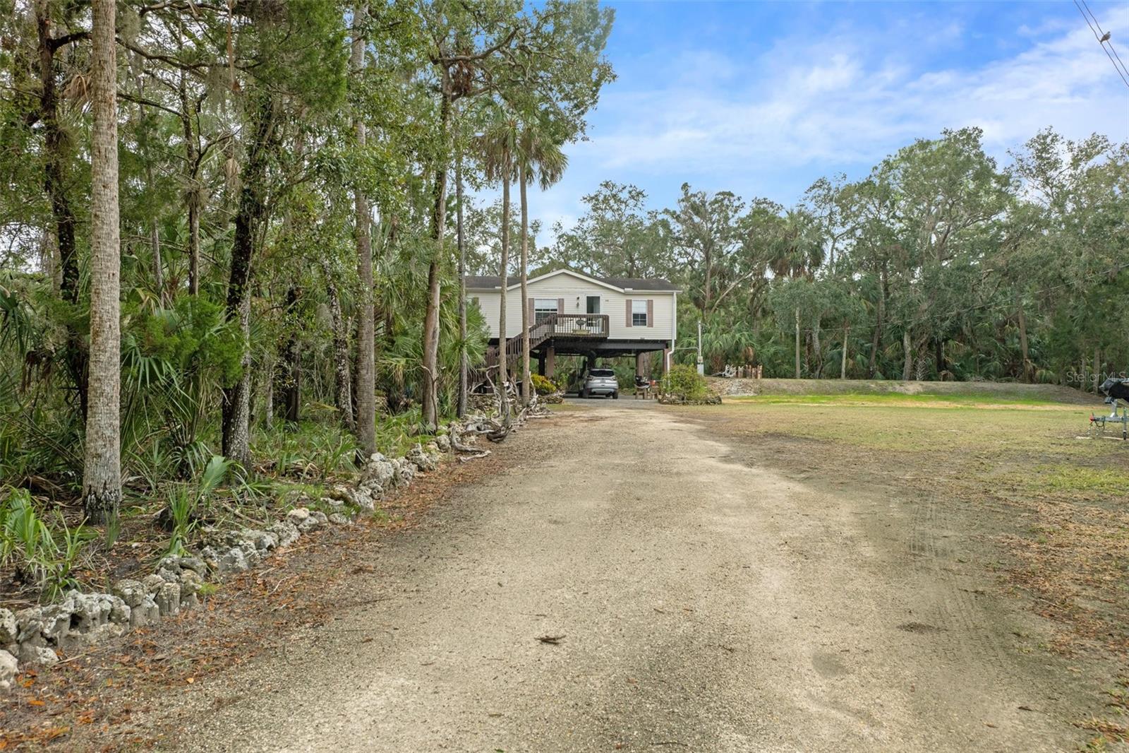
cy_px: 376
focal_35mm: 22
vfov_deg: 56.1
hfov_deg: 77.3
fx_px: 705
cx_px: 564
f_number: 8
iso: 320
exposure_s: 1/320
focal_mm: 15
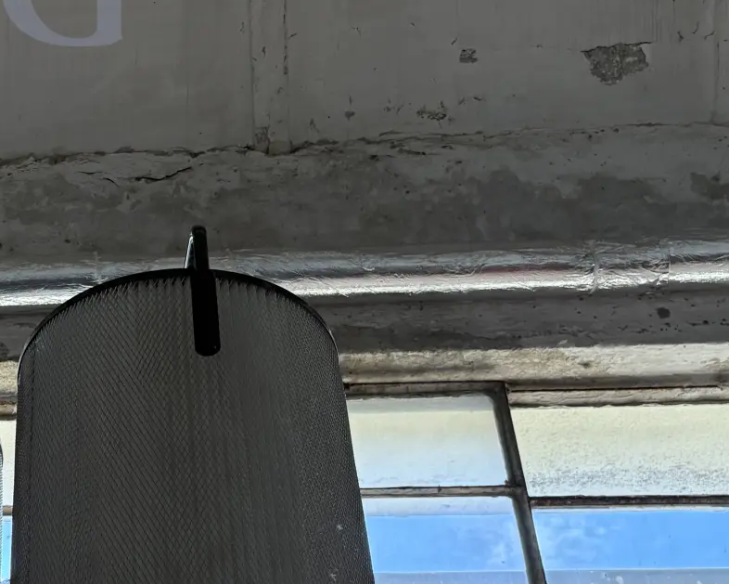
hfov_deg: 28.6
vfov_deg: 24.3
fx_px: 1338
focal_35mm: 62
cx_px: 0
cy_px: 443
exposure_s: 1/242
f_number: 1.6
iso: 100
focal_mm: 5.96
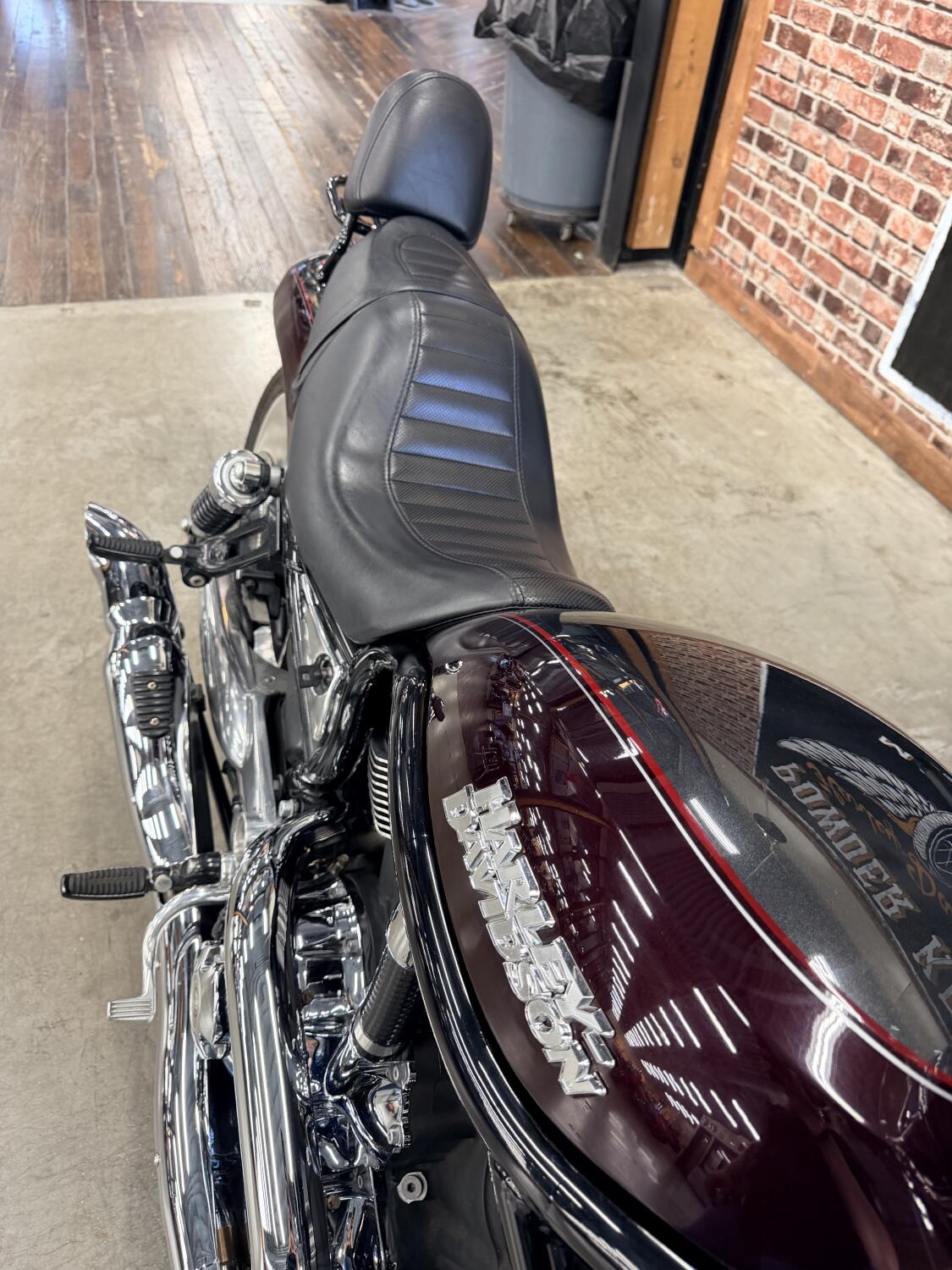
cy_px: 635
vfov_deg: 71.6
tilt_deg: -44.1
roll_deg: -8.1
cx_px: 476
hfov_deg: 56.8
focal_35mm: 24
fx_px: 880
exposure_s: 1/60
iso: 250
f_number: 1.78
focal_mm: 6.76
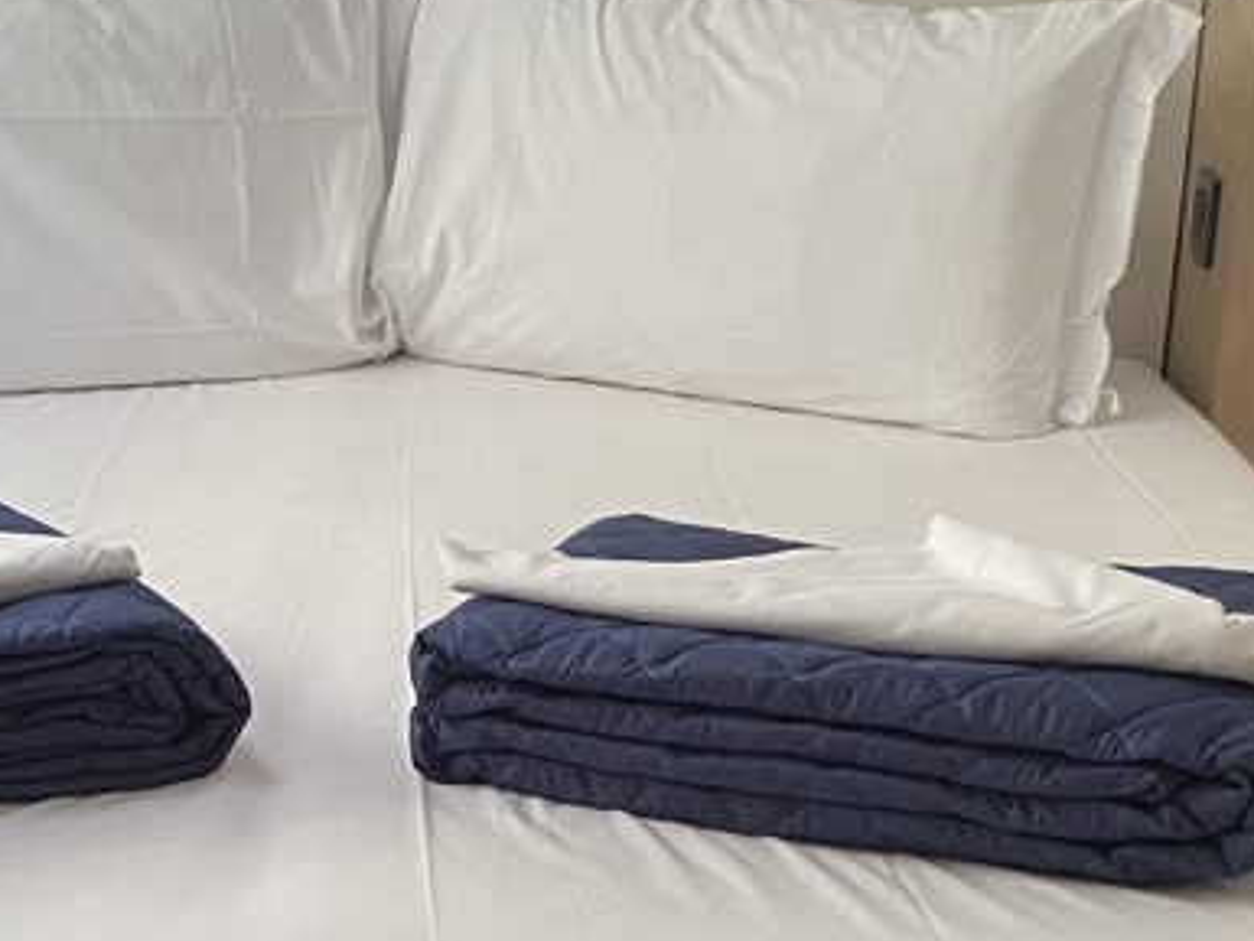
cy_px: 921
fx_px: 2935
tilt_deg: -23.7
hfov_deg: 23.9
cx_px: 362
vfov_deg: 17.8
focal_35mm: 81
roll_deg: -1.0
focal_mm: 4.25
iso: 125
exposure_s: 1/93
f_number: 1.8
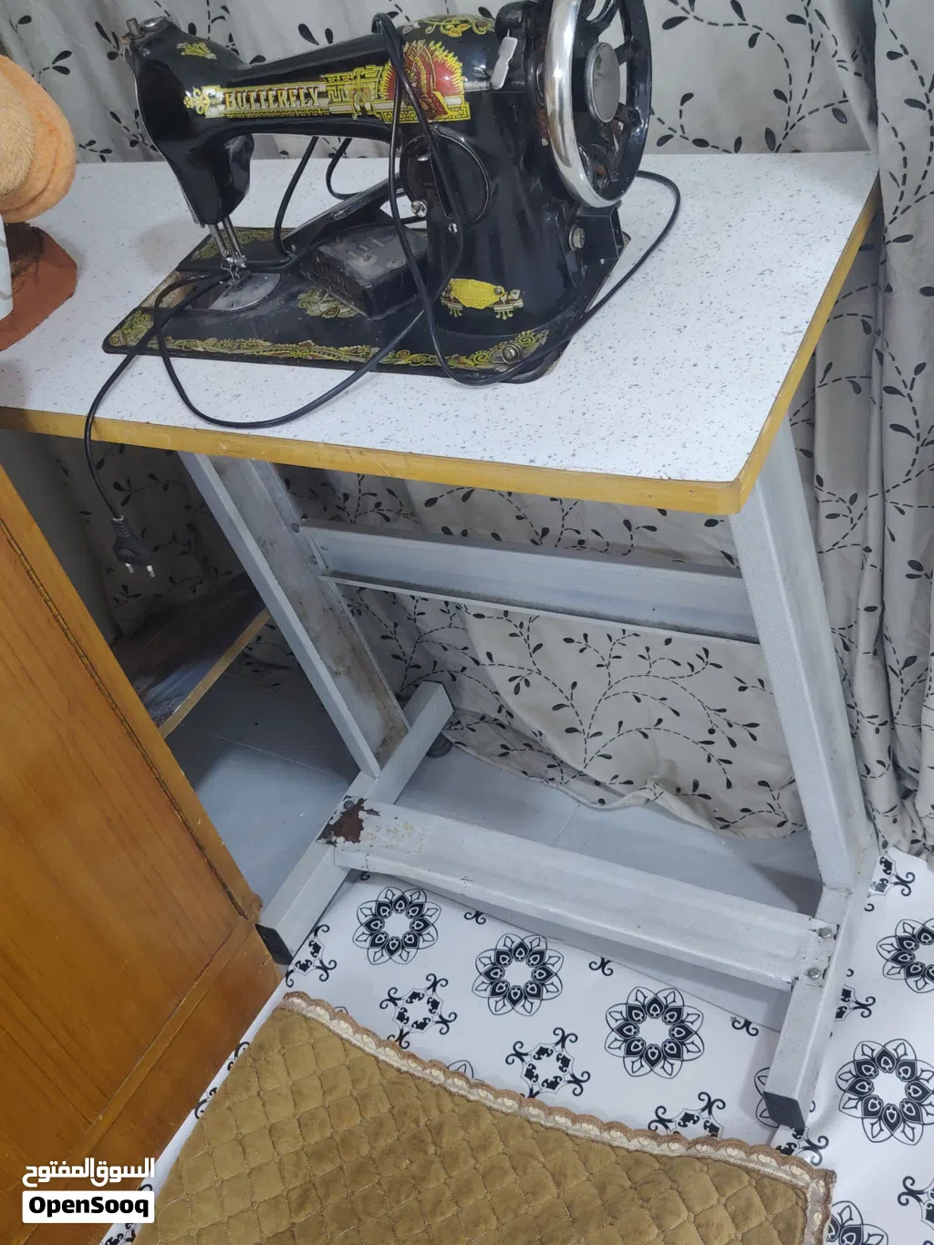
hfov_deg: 41.8
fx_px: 1223
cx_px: 467
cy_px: 622
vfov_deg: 54.0
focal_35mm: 34
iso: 339
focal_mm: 5.25
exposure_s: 1/25
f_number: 1.75
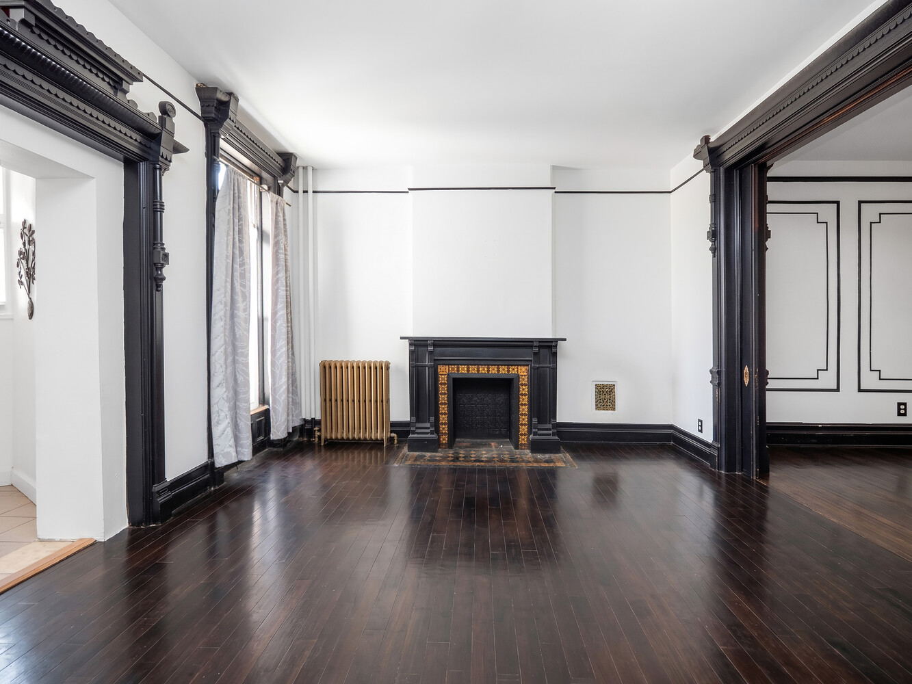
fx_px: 369
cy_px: 342
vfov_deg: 85.7
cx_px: 456
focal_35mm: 14
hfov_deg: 102.1
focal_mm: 7
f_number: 4
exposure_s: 1/8
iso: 320
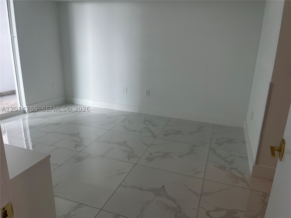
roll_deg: -1.1
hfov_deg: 67.3
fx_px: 219
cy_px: 109
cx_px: 146
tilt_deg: -16.0
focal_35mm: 26
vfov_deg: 53.1
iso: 100
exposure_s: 1/120
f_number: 1.6
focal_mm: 5.1
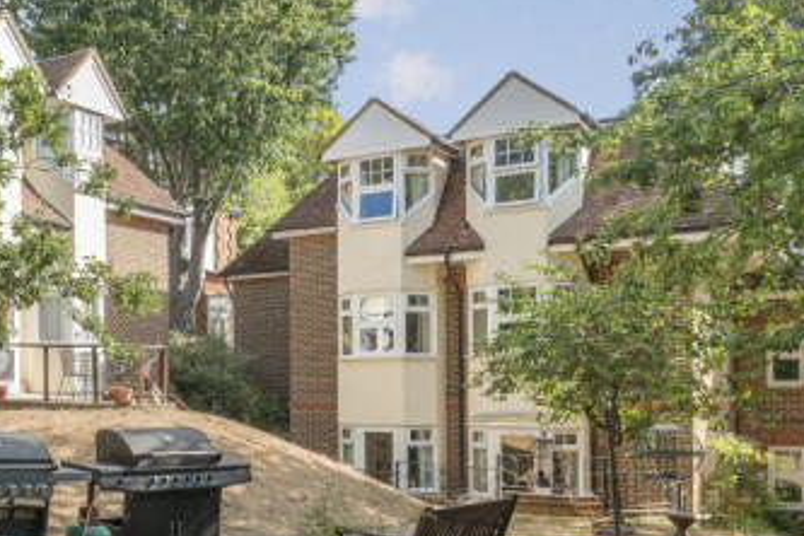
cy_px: 383
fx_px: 960
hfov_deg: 36.8
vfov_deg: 30.8
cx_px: -121
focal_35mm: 43
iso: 400
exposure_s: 1/250
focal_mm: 14
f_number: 8
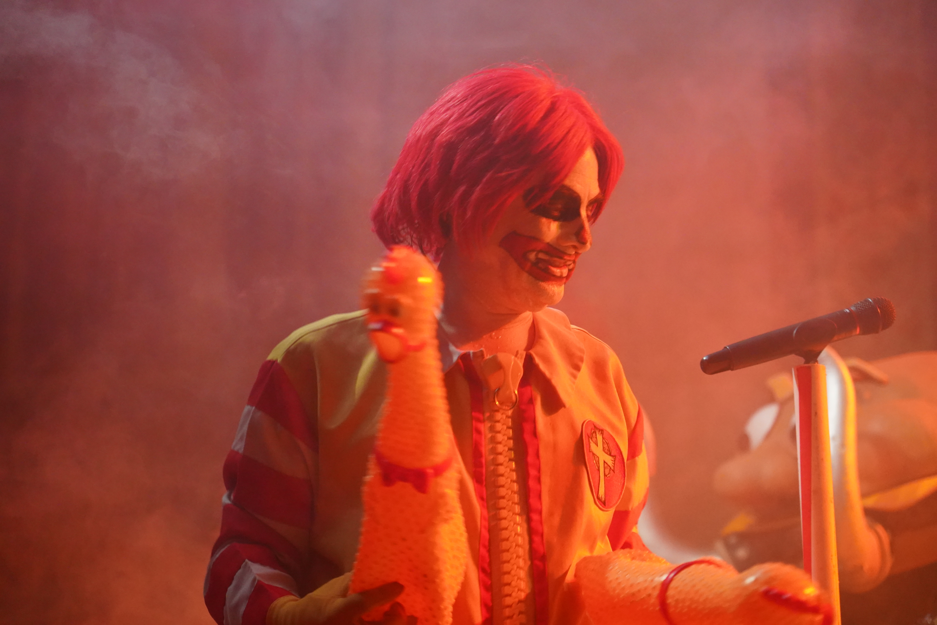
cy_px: 312
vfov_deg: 13.0
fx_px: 2733
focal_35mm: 105
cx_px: 468
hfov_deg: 19.5
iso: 8000
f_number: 4
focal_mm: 105
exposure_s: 1/160
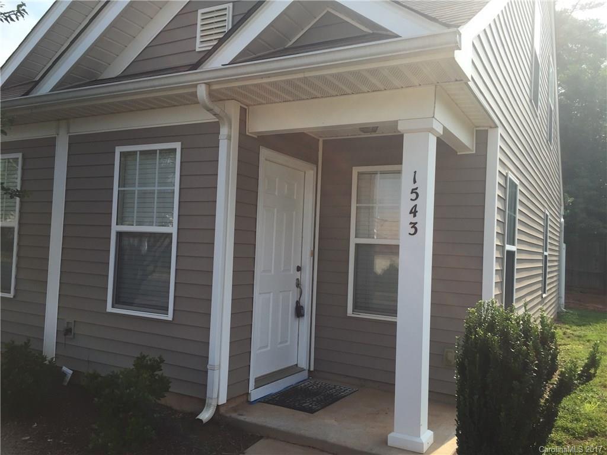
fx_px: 509
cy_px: 228
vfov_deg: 48.2
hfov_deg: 61.7
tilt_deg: +2.3
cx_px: 304
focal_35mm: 29
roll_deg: -3.0
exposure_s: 1/1236
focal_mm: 4.15
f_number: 2.2
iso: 32
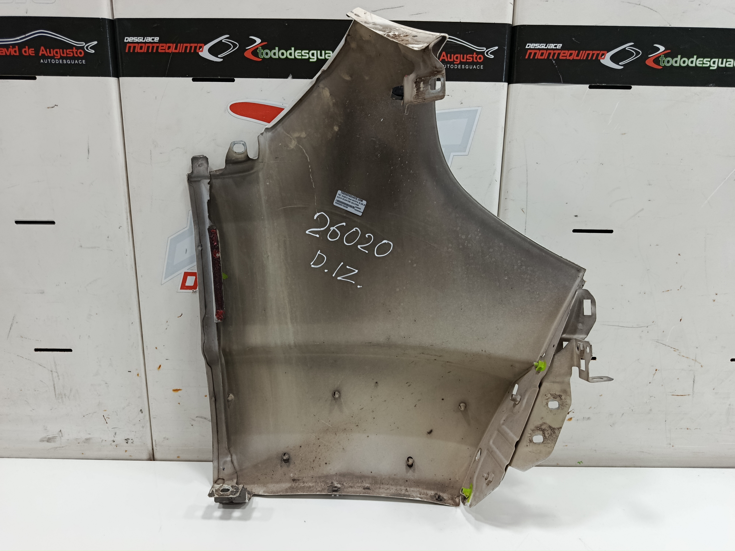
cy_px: 276
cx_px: 368
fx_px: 510
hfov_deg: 71.6
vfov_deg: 56.8
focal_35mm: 24
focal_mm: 5.24
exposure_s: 1/50
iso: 659
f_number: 1.7
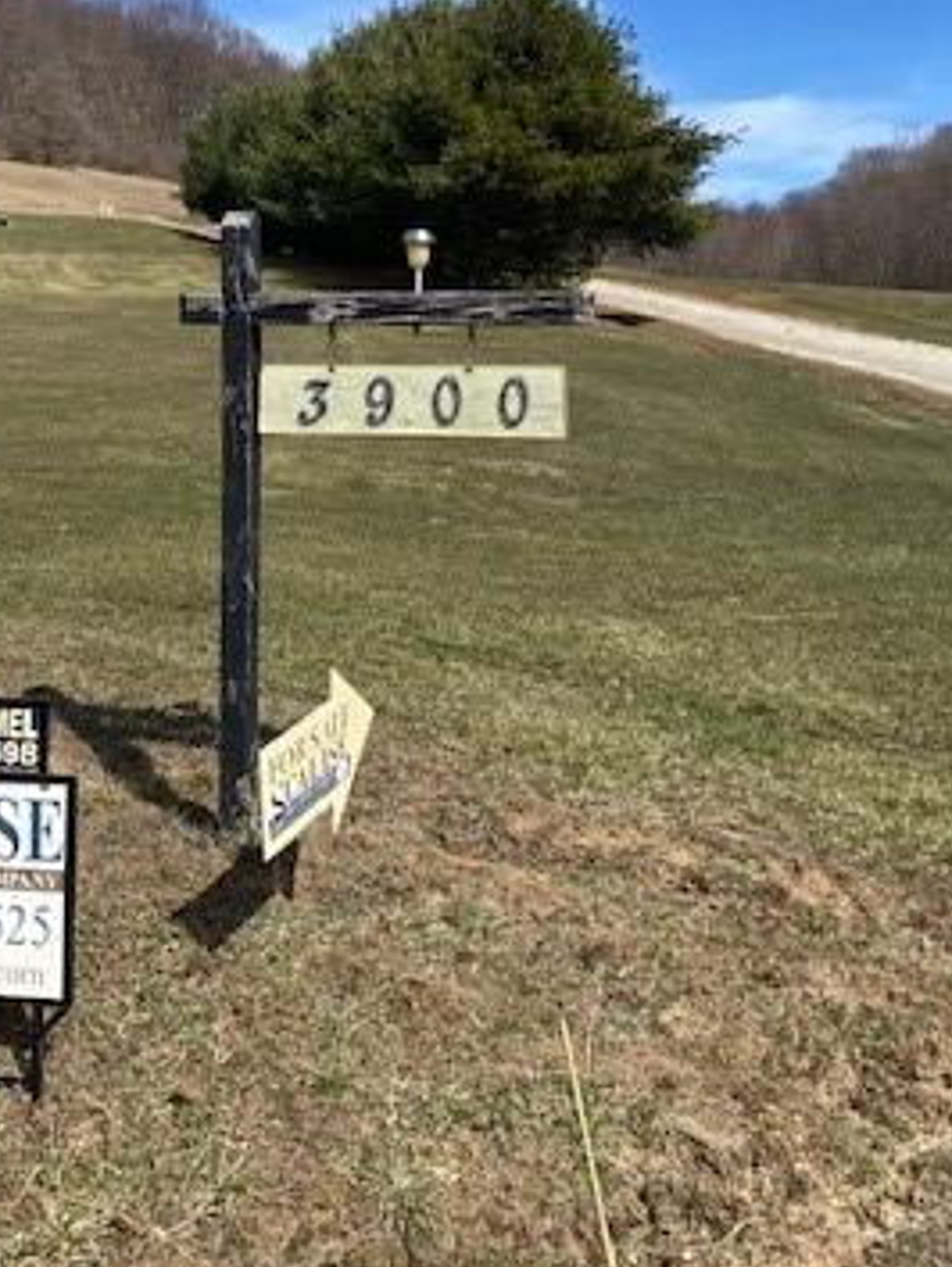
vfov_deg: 39.7
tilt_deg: +3.7
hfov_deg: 30.9
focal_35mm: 47
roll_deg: +0.3
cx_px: 465
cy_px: 372
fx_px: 1721
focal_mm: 4.25
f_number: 1.8
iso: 32
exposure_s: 1/2463
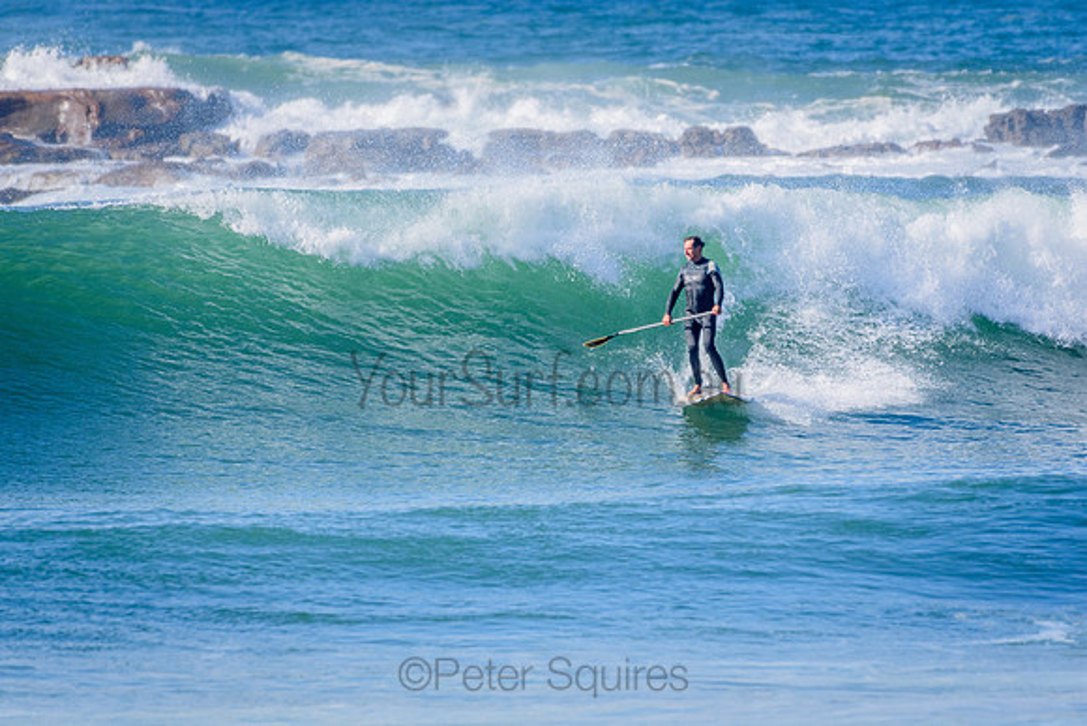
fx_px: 22650
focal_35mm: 750
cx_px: 544
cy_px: 363
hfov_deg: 2.7
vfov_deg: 1.8
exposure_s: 1/2000
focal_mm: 500
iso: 450
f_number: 5.6
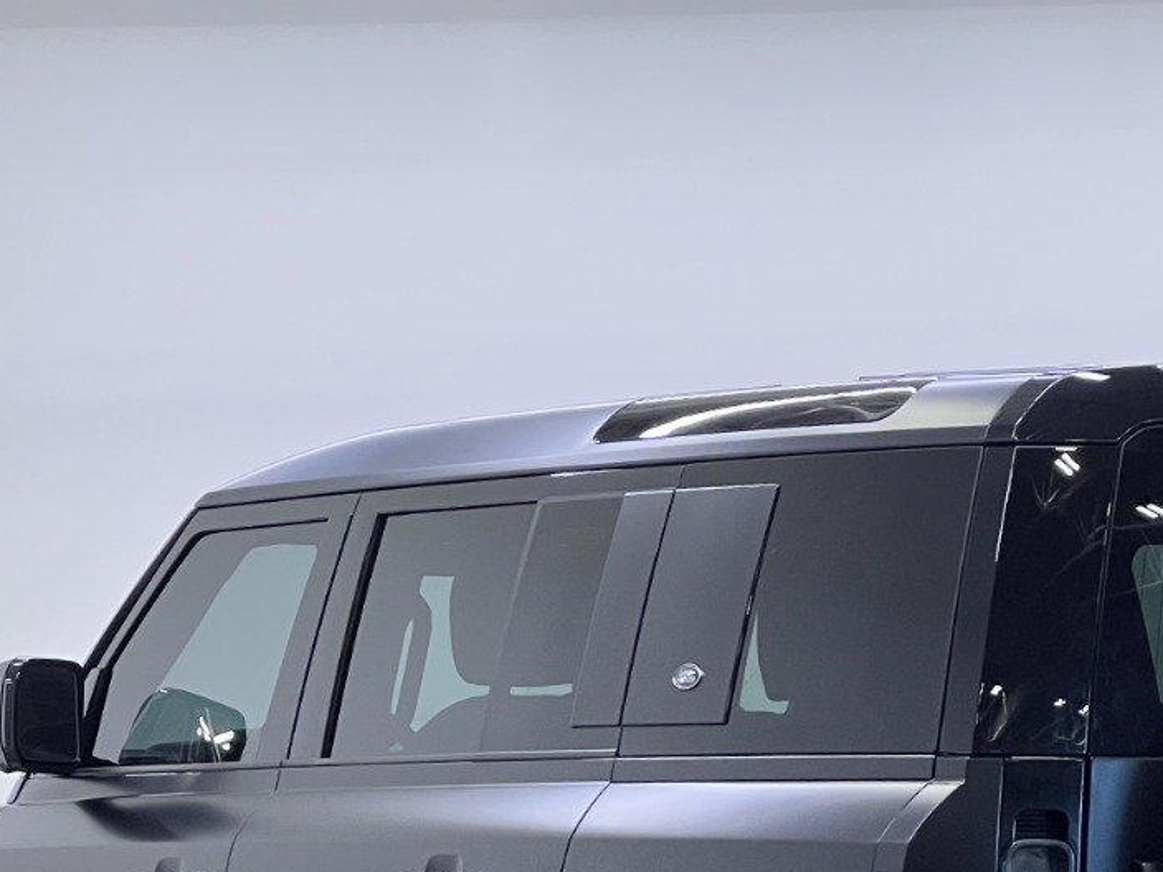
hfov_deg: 11.3
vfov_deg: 8.4
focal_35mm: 175
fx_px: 5880
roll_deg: -0.2
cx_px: 809
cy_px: 933
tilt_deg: -1.0
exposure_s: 1/120
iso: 160
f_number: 2.8
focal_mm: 9
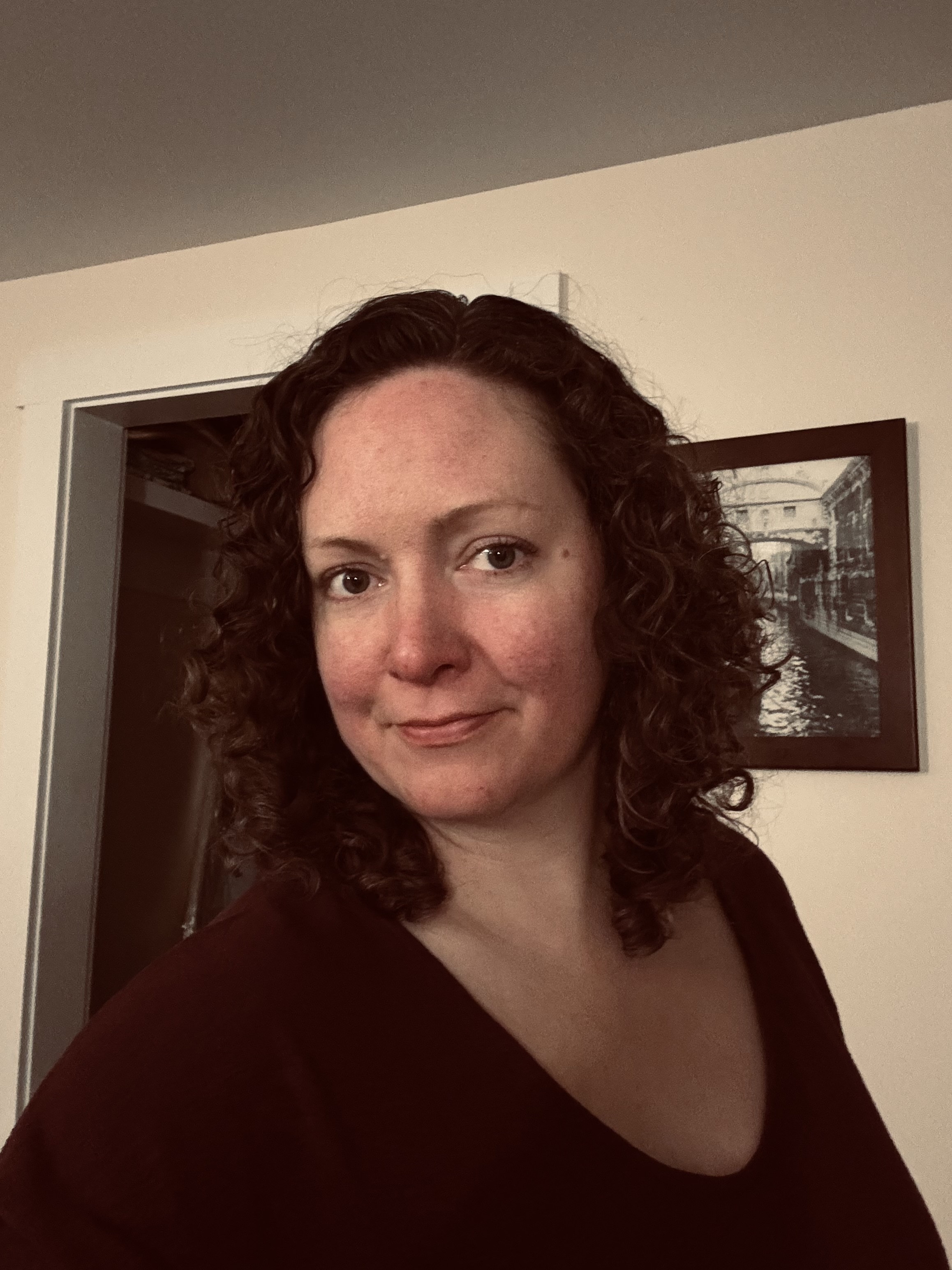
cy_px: 635
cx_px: 476
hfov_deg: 46.8
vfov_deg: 60.0
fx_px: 1100
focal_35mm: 30
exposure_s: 1/15
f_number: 1.9
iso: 640
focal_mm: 2.69
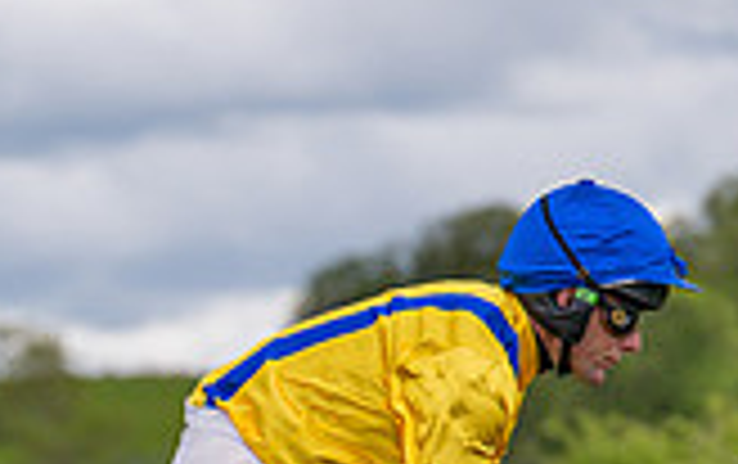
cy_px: 951
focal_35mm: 398
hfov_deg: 5.3
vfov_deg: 3.3
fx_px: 8016
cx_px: -17
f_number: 2.8
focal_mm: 95
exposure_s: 1/2000
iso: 200
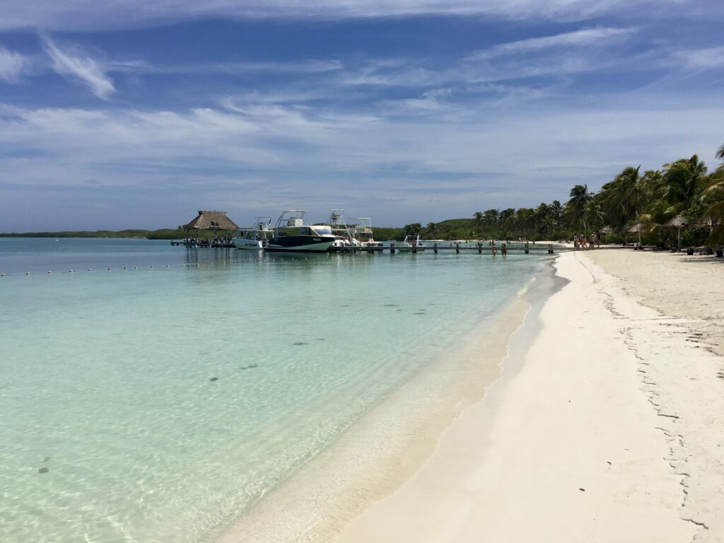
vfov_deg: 48.2
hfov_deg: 61.7
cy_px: 272
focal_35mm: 29
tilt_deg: -1.1
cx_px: 362
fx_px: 607
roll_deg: -0.6
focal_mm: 4.15
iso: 25
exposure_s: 1/4808
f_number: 2.2
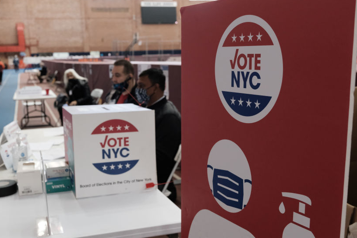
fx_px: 436
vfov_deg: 30.5
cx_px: 174
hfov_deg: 44.5
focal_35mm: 44
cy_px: 137
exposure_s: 1/100
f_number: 4
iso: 3200
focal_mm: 23.4
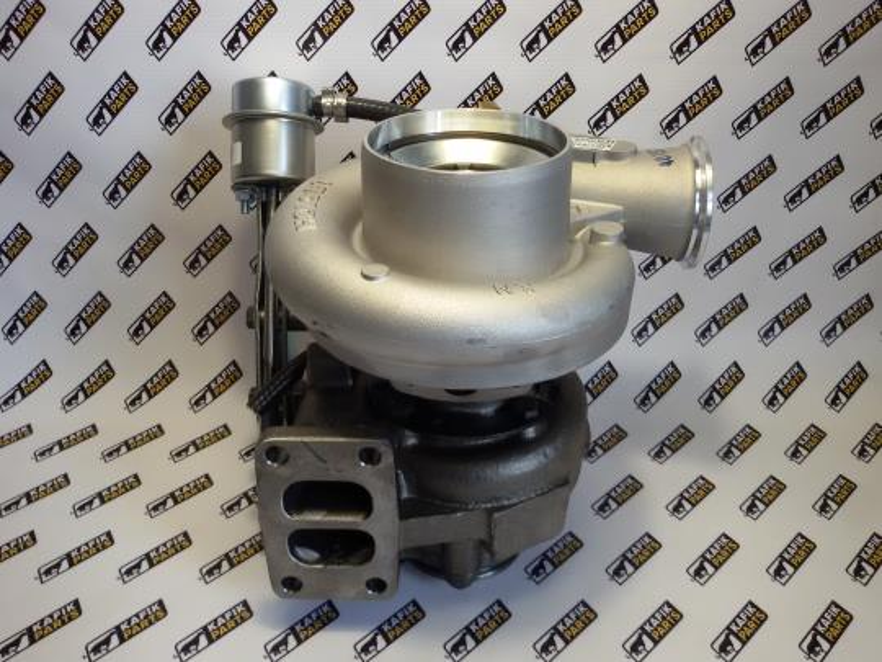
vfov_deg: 45.4
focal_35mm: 31
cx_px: 441
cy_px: 331
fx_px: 790
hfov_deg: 58.4
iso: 40
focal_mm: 2.93
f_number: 2.4
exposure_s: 1/33
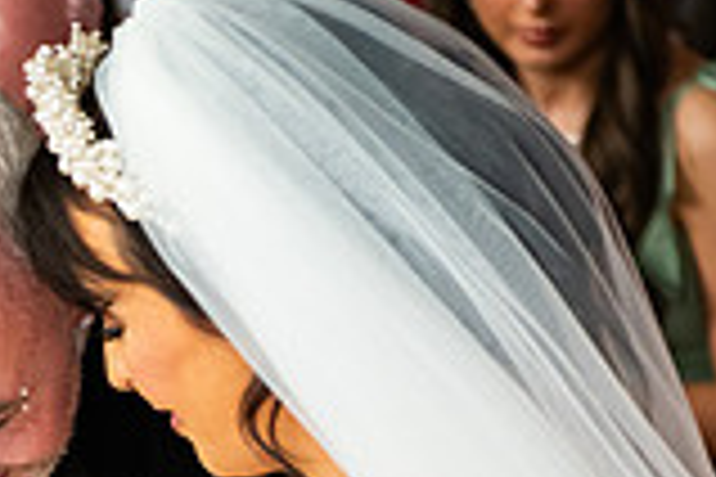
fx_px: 5071
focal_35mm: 255
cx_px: -50
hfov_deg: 8.0
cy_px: 695
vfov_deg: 5.3
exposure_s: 1/160
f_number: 3.5
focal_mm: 70
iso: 800
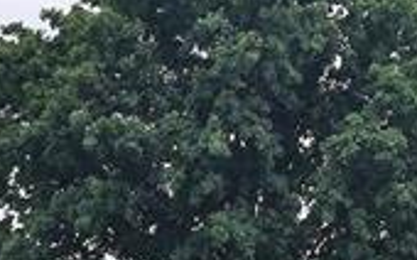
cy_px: 289
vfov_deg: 11.1
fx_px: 1317
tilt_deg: +4.7
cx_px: 314
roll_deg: -1.1
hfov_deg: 17.9
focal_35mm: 116
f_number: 2.2
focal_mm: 4.15
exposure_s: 1/2639
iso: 32
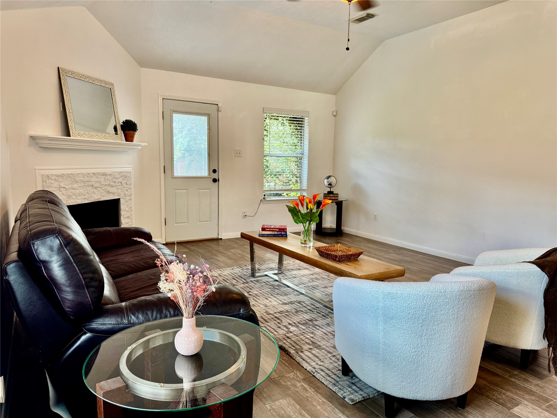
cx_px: 278
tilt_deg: -6.9
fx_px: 386
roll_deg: -1.0
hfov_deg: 71.6
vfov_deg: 56.8
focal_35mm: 24
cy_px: 209
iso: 160
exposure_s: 1/60
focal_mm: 6.76
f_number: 1.78
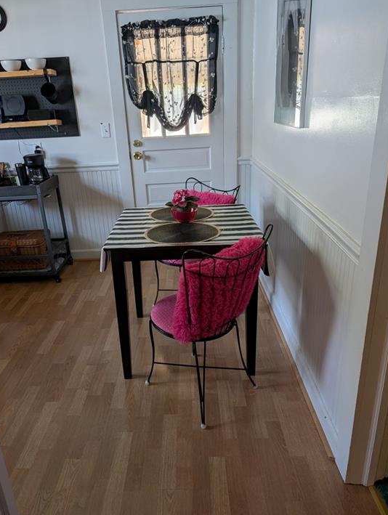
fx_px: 388
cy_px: 265
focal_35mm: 26
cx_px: 181
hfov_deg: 53.1
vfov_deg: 67.2
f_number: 1.68
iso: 41
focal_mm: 6.9
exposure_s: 1/120
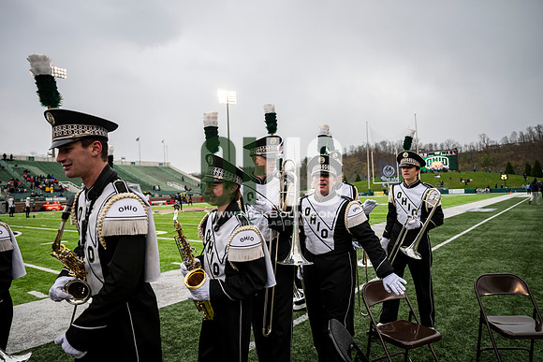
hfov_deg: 73.7
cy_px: 181
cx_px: 272
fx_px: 362
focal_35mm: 24
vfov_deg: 53.2
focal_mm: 24
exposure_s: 1/500
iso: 100
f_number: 2.8
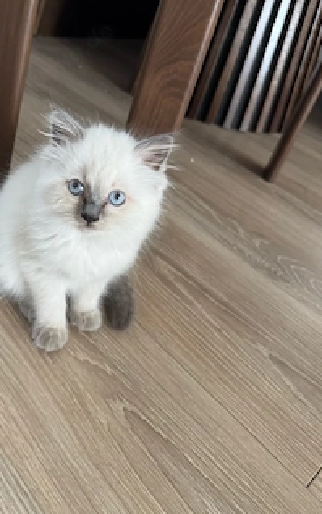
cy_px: 204
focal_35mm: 32
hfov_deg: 38.9
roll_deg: -15.7
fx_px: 449
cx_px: 100
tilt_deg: -30.2
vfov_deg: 59.1
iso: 400
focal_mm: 6.76
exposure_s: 1/60
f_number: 1.78
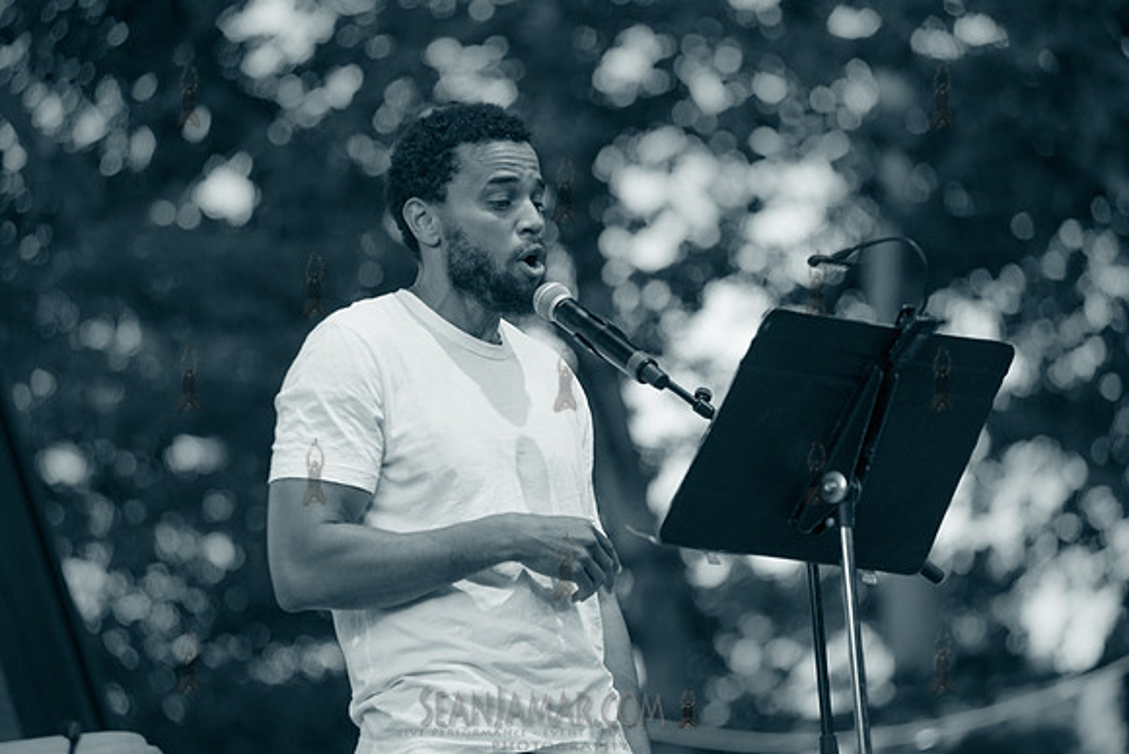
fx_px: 4235
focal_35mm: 135
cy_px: 377
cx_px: 564
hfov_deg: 15.2
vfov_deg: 10.2
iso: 1250
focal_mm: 135
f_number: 3.5
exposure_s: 1/800
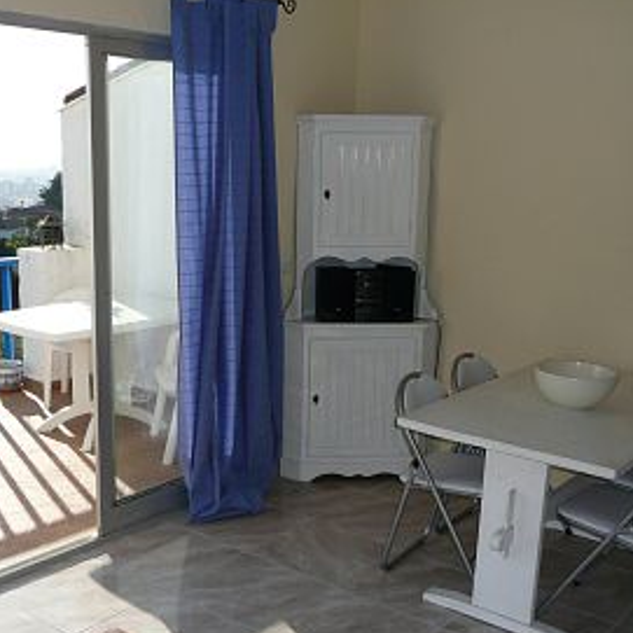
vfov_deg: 40.8
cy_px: 366
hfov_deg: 40.7
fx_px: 848
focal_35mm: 41
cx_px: 243
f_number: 3.3
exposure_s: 1/800
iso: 100
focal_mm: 4.6
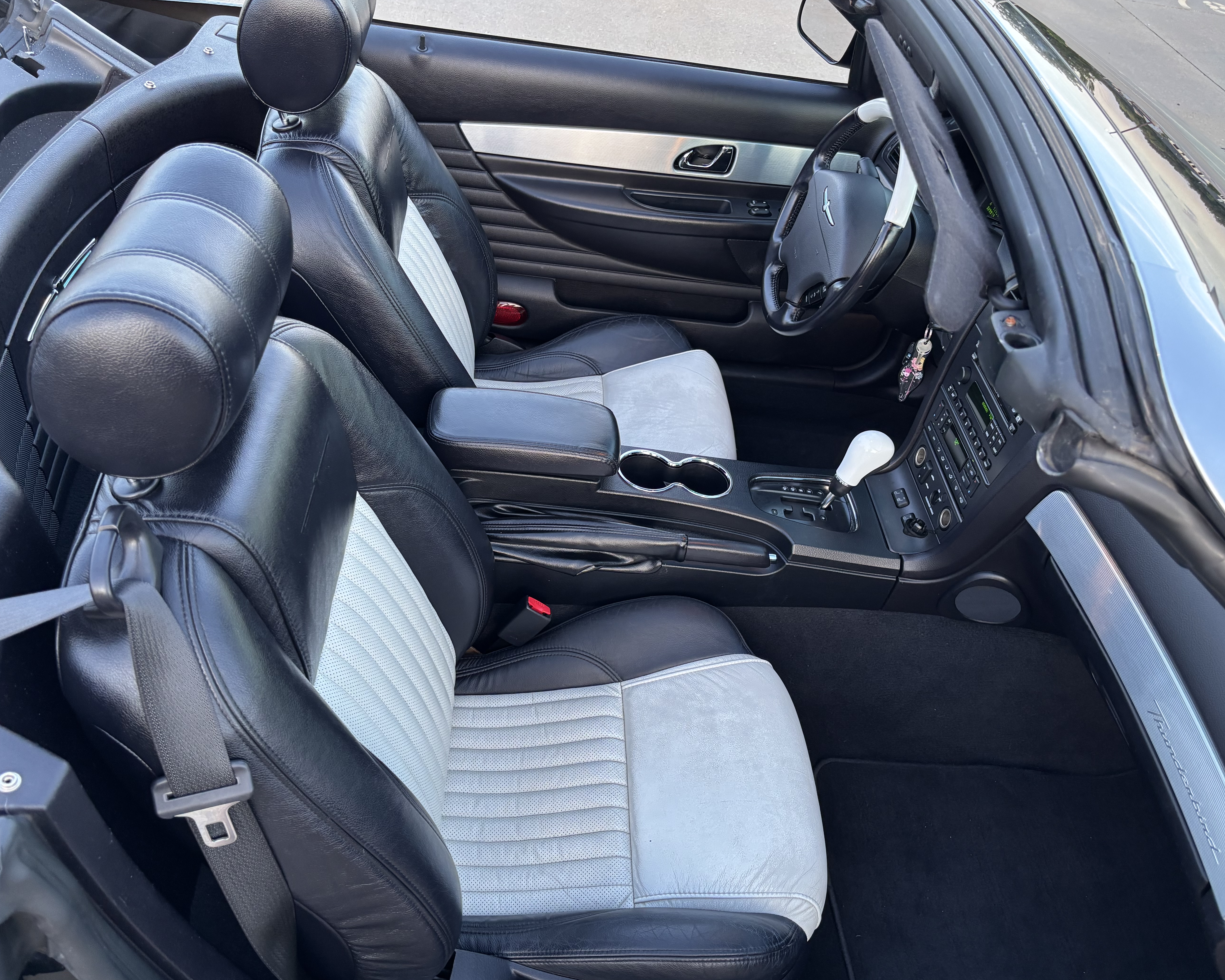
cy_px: 501
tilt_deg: -40.8
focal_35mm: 28
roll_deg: -10.9
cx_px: 593
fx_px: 1015
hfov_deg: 62.2
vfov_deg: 51.5
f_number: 1.6
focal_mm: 5.96
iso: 125
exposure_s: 1/64
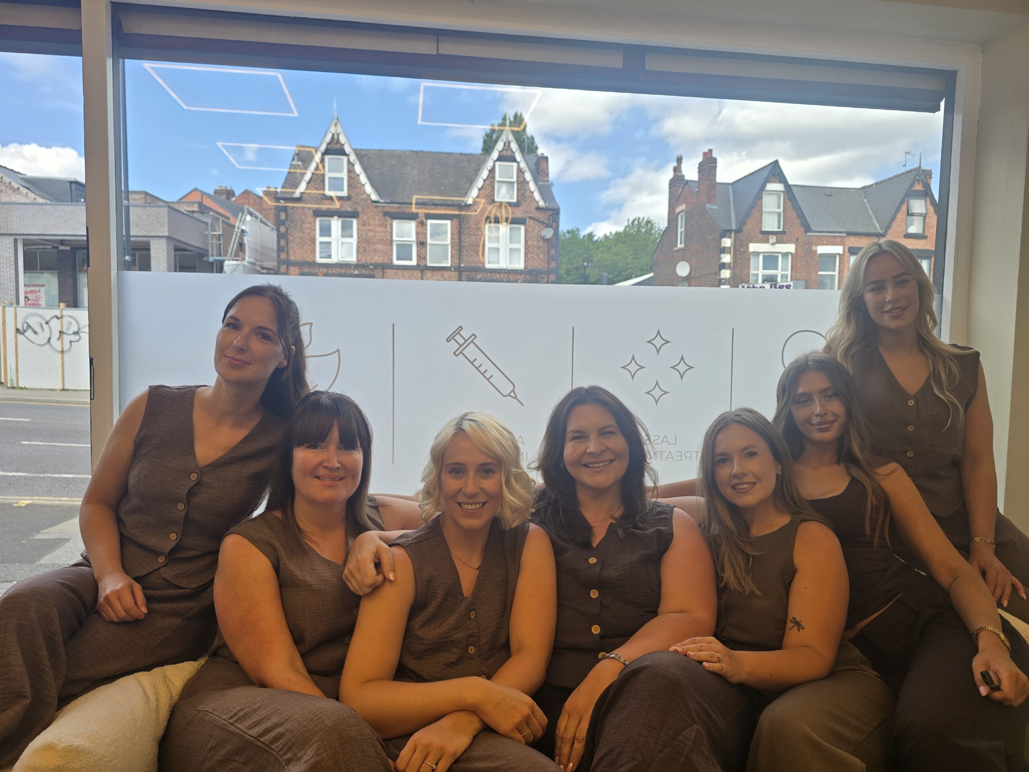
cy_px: 386
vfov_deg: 58.9
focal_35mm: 23
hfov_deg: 73.9
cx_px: 514
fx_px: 684
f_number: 1.7
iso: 12
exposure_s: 1/212
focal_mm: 6.3
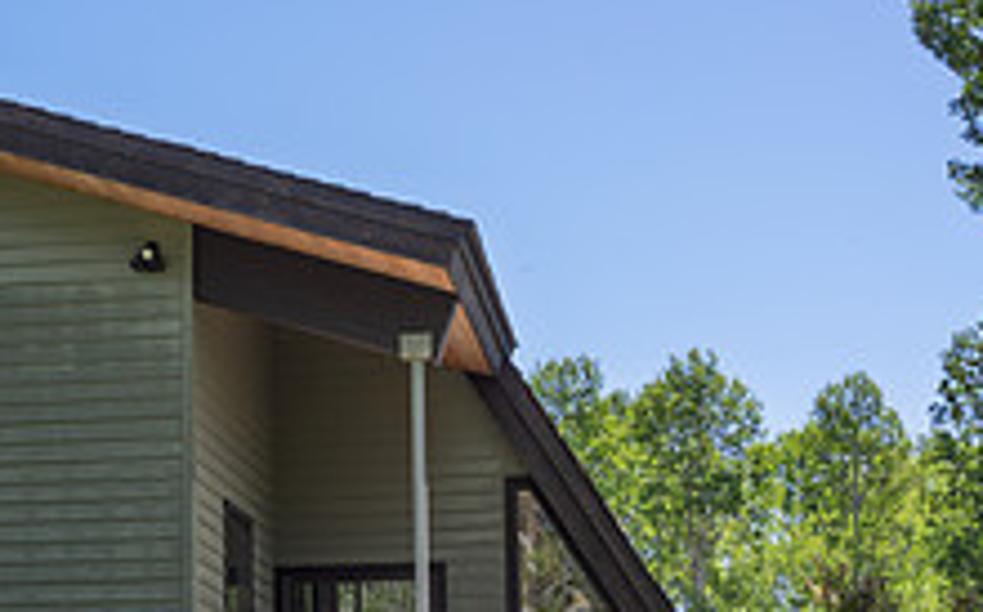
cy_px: 529
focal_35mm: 92
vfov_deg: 14.1
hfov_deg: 22.0
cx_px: 94
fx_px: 2462
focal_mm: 34
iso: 100
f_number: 22
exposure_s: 1/20
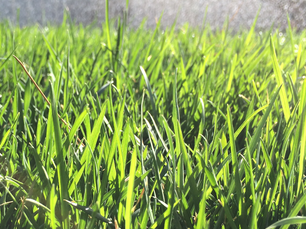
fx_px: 451
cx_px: 88
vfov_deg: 28.5
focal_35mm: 51
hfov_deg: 36.8
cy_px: 141
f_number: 2.2
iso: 32
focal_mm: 4.12
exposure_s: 1/641
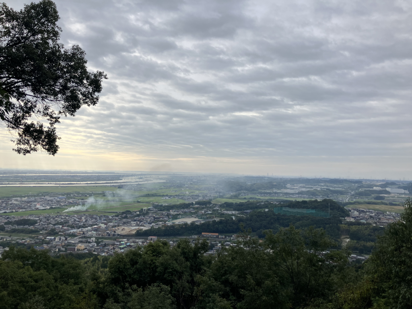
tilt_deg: +4.0
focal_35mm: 28
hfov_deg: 63.4
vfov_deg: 49.7
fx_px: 333
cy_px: 154
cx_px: 206
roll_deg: -2.4
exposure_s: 1/1429
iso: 32
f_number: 1.8
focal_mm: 3.99
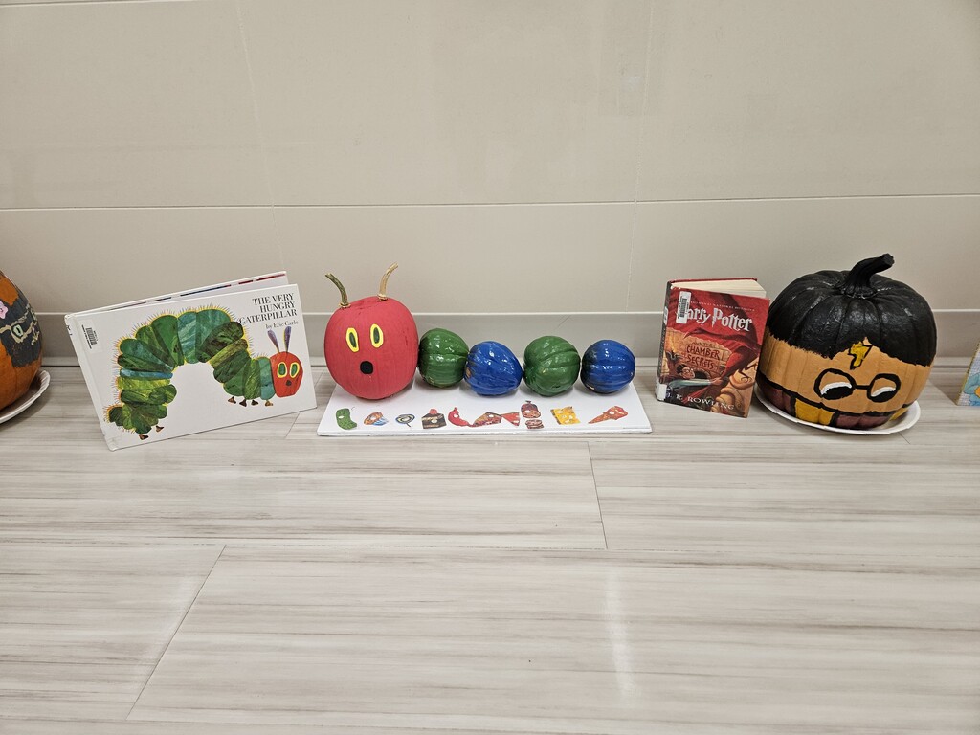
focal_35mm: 23
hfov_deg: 73.9
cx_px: 490
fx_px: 651
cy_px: 368
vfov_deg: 58.9
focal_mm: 5.4
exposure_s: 1/120
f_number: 1.8
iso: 250
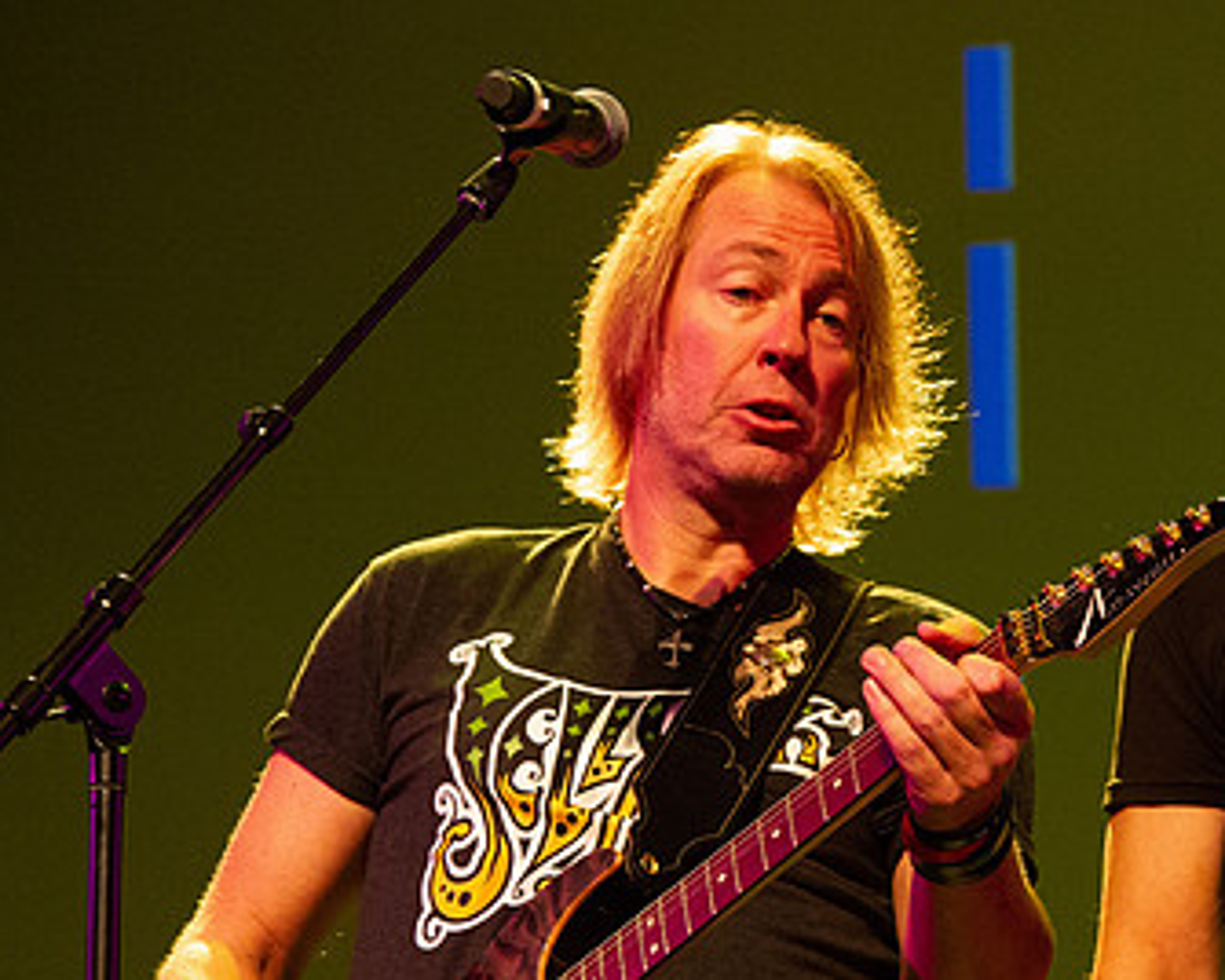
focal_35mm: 219
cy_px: 611
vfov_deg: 7.1
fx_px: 7940
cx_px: 900
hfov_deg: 8.8
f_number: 7.1
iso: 8000
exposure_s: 1/200
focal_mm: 135
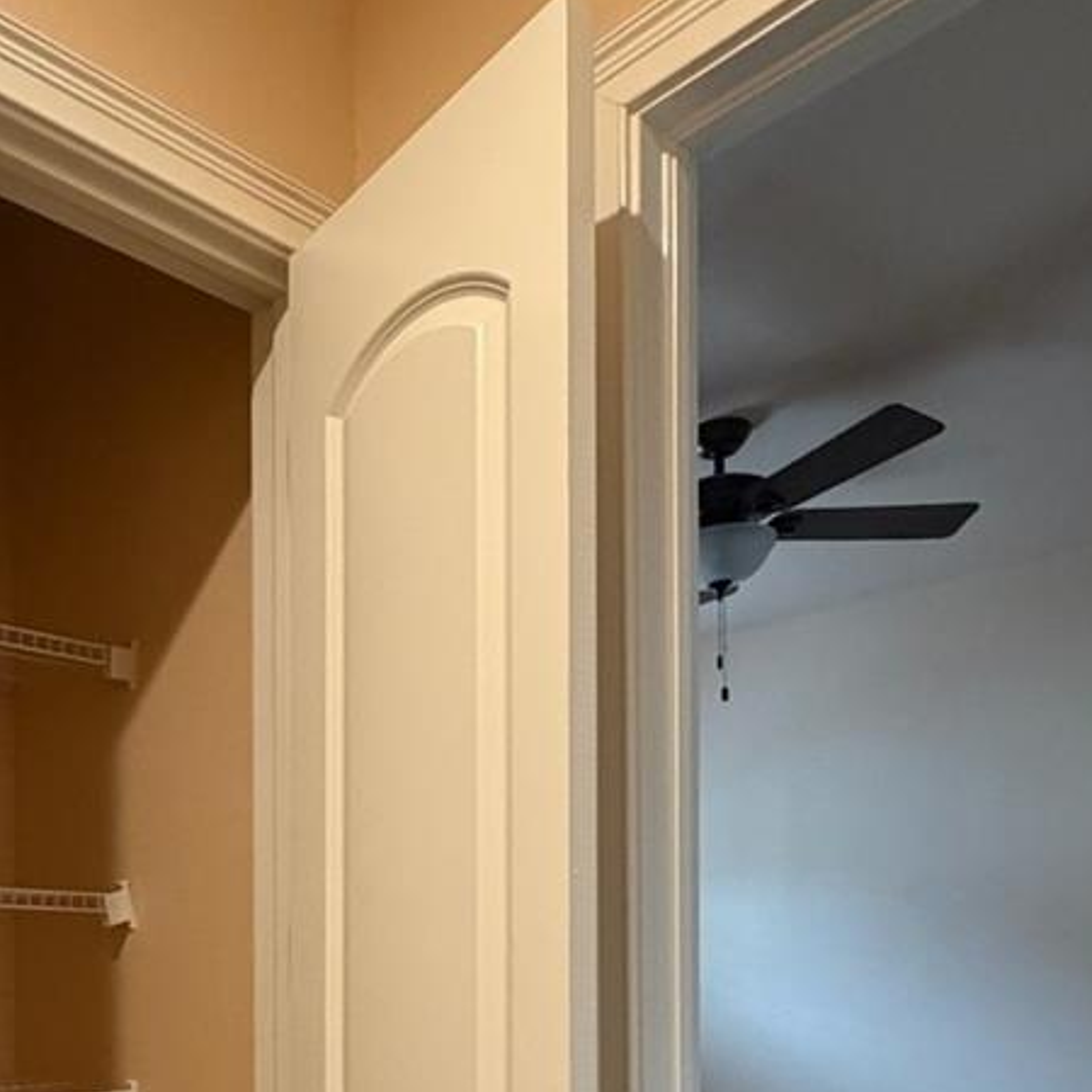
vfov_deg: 45.1
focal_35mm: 33
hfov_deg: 47.3
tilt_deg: +0.6
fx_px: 1178
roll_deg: +0.5
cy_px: 983
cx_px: 233
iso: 500
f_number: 2.2
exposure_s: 1/60
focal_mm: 2.22
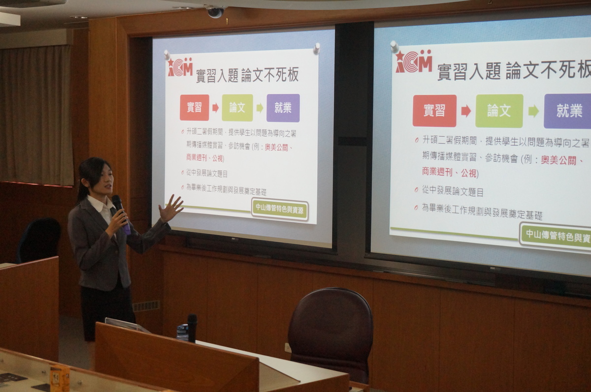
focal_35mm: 68
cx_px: 296
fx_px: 1107
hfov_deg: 29.9
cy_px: 196
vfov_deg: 20.1
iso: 2000
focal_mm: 45
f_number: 5.6
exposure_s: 1/160
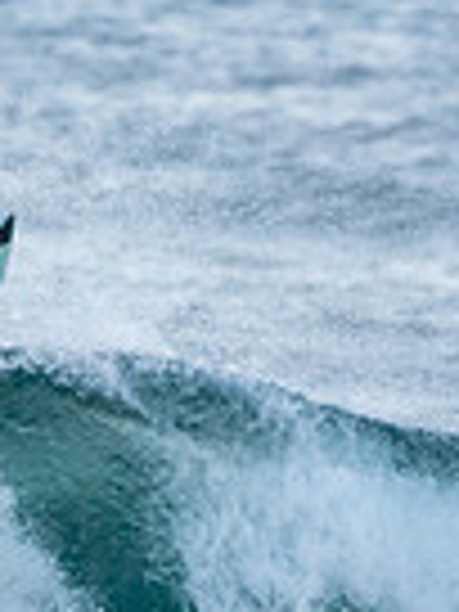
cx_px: -68
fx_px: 54259
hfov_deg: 0.5
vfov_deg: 0.6
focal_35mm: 3069
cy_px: 596
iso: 1600
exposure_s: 1/1250
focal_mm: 500
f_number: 5.6
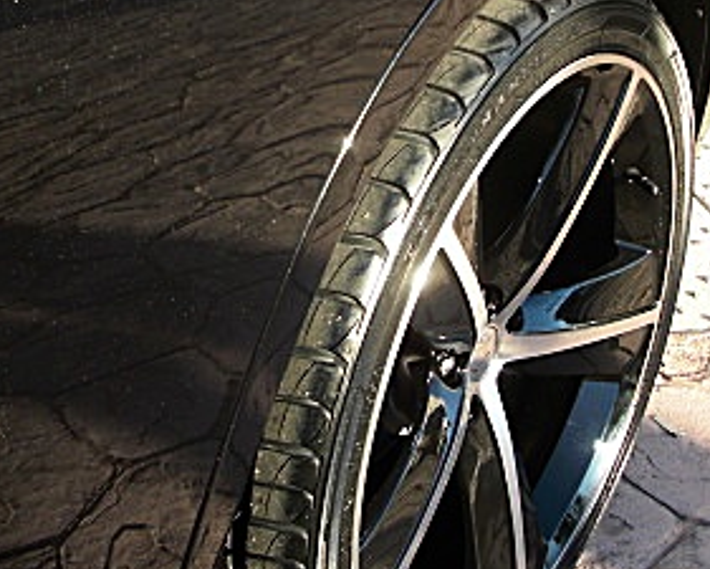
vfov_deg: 19.0
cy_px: 99
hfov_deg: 23.8
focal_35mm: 80
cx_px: 296
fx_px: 1682
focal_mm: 6.3
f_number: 2.8
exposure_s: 1/160
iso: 50
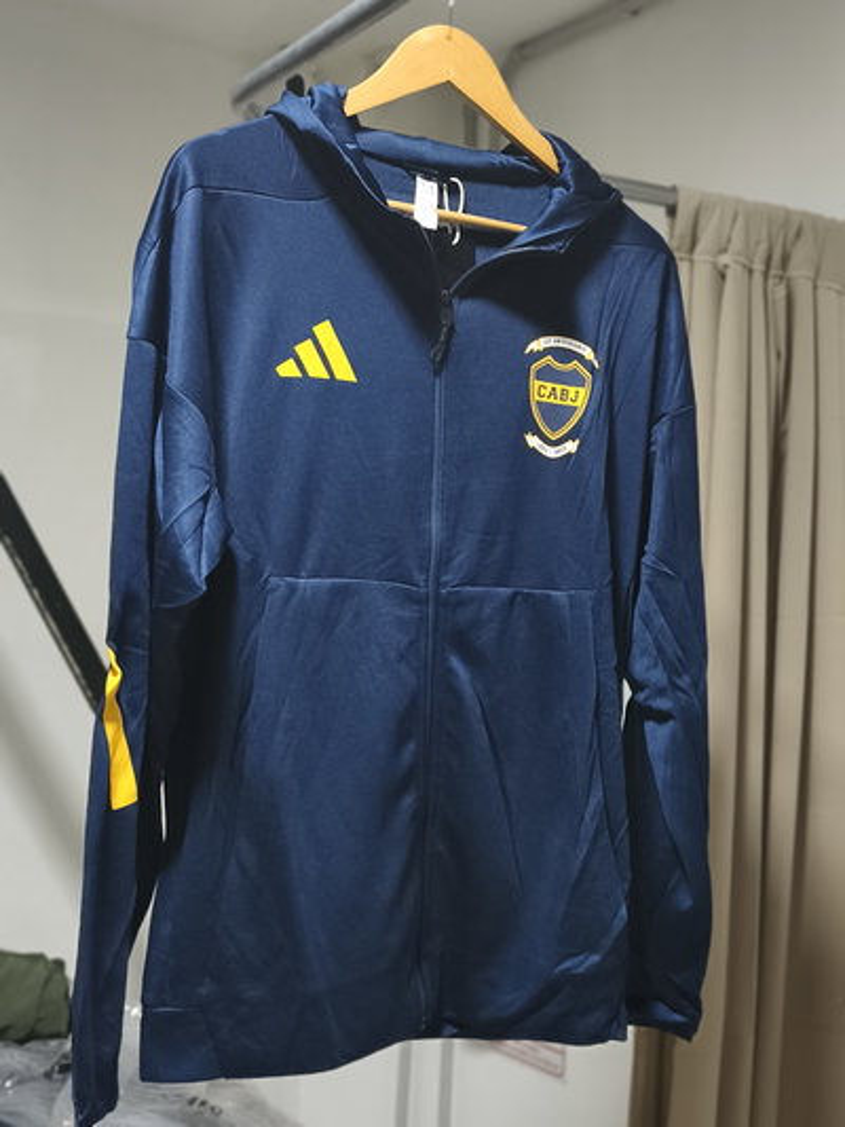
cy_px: 564
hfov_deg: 31.5
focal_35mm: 46
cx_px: 422
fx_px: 1497
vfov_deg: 41.2
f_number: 1.65
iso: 1250
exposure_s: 1/50
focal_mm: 6.14
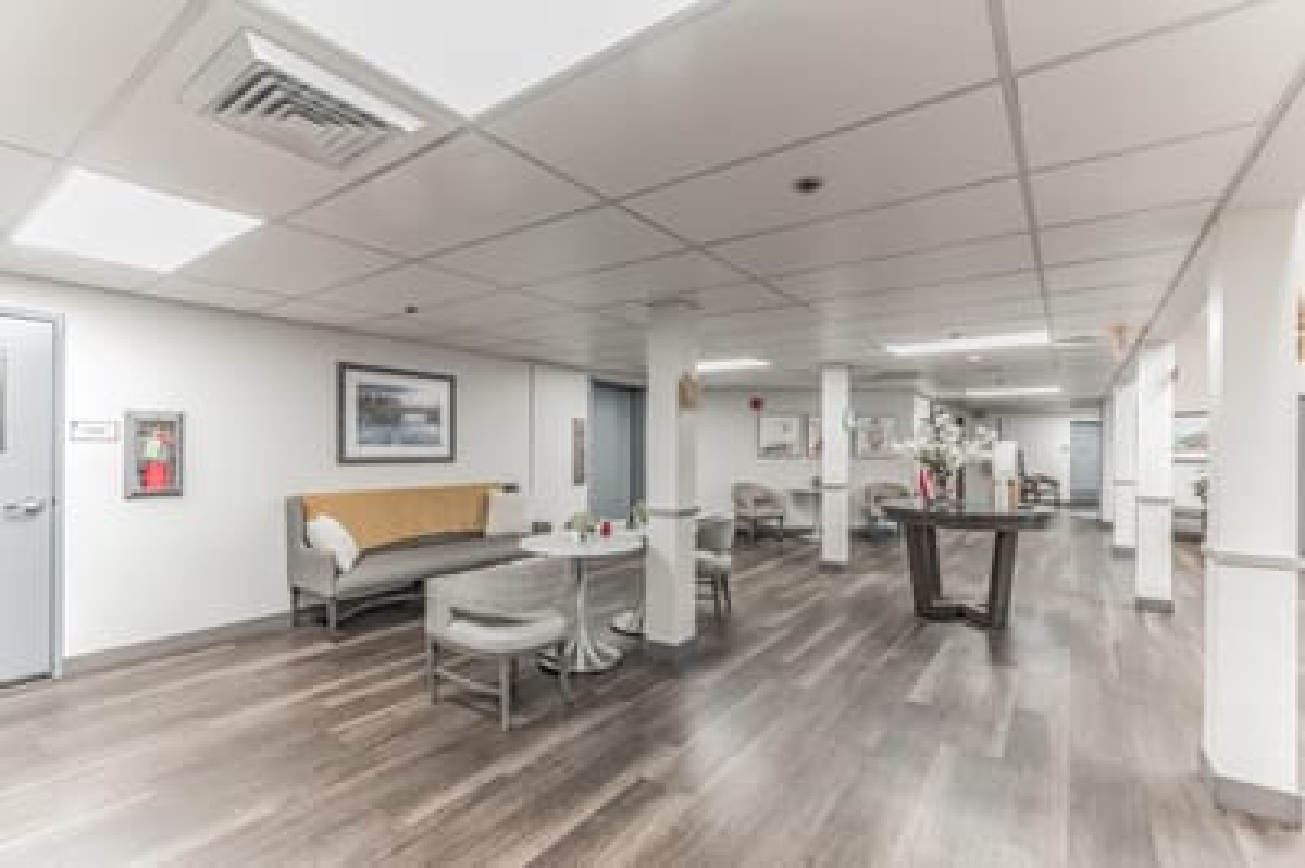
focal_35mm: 16
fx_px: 565
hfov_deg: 98.2
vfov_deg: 75.0
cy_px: 434
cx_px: 652
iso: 200
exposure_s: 1/8
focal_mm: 15.6
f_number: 8
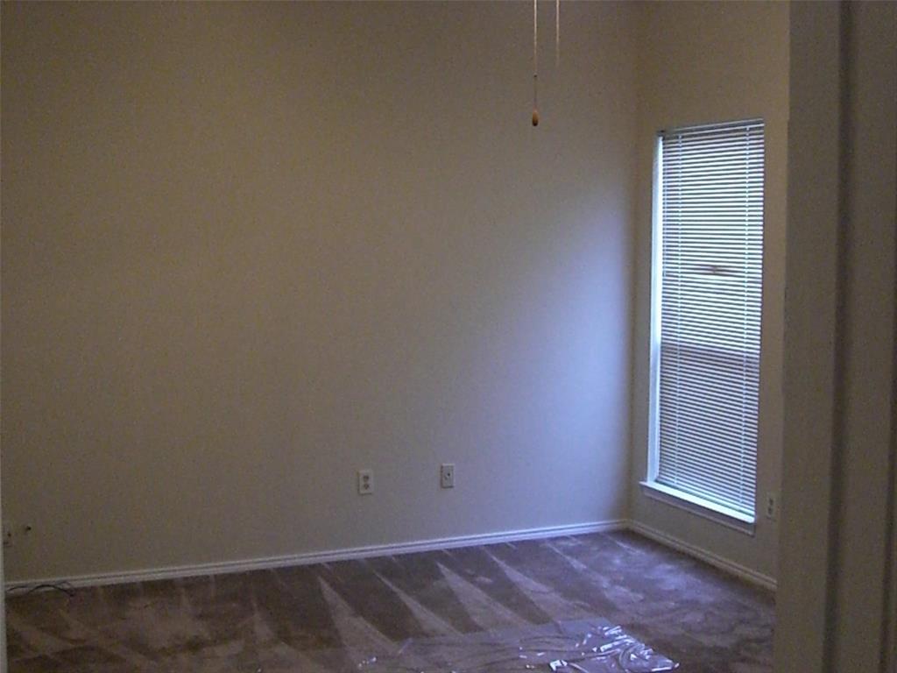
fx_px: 1218
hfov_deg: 40.4
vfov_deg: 30.9
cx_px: 448
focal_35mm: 47
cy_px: 336
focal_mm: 7.6
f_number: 3
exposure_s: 1/160
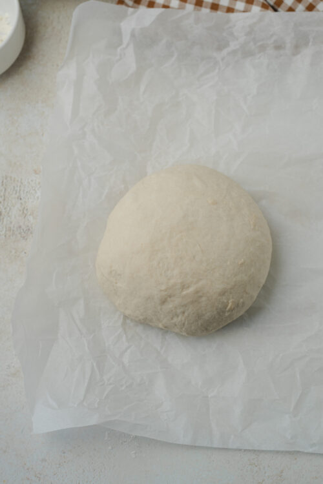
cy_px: 242
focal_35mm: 50
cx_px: 162
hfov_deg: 27.0
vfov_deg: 39.6
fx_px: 673
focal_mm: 50
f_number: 5.6
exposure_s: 1/50
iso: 200
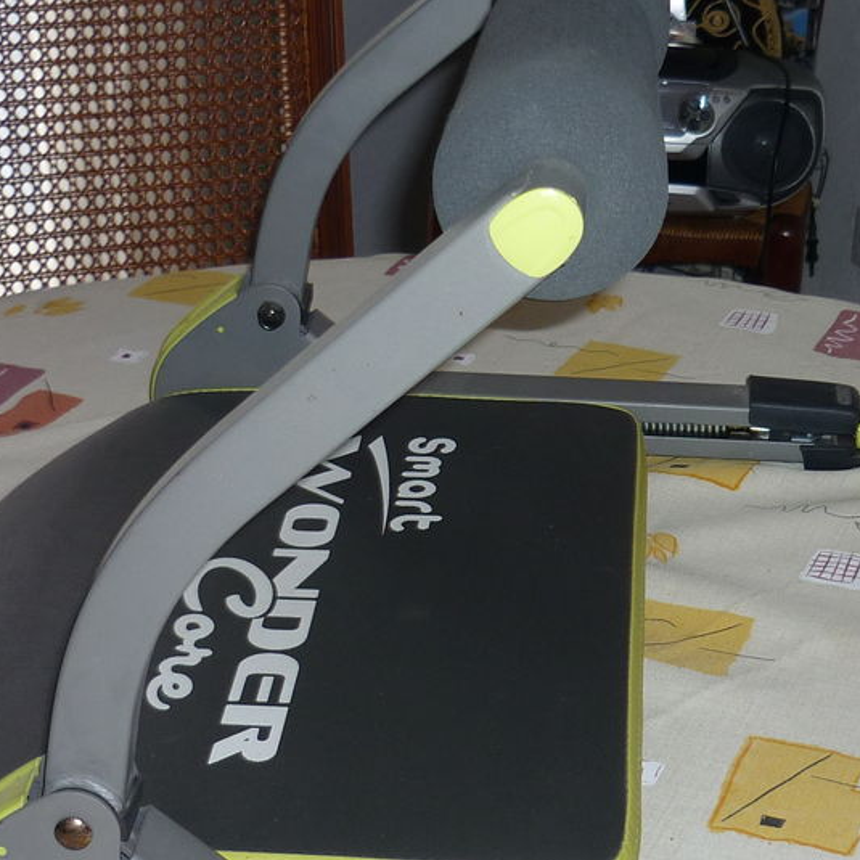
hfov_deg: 21.3
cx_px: 587
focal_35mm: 81
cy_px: 485
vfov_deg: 21.4
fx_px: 2277
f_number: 3
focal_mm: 6.4
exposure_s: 1/30
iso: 100
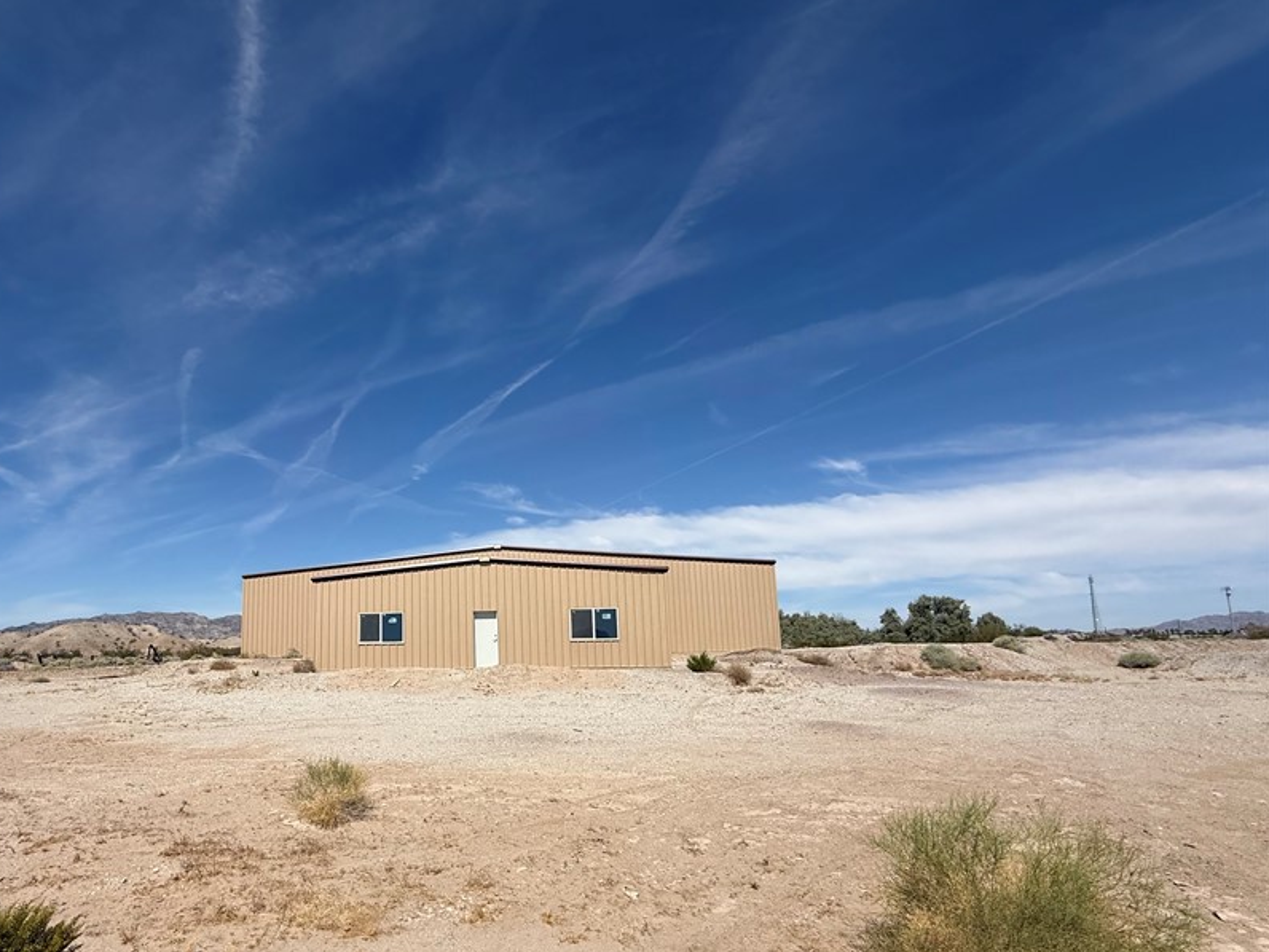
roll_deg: +0.5
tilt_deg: +8.4
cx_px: 461
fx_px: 660
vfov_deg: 70.8
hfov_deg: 85.7
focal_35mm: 18
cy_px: 574
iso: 50
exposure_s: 1/5155
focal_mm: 2.22
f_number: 2.2
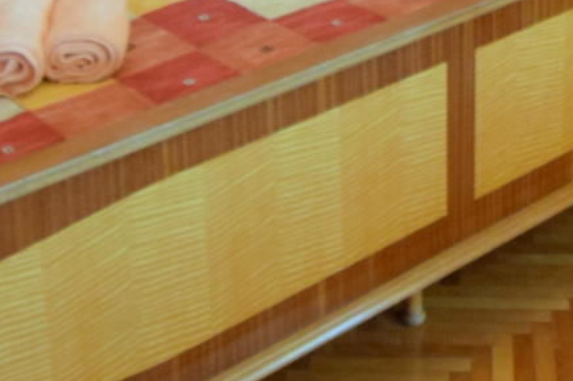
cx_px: 432
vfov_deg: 15.2
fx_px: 1321
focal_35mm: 83
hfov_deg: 24.2
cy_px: -195
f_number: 4
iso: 800
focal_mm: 10
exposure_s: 1/60
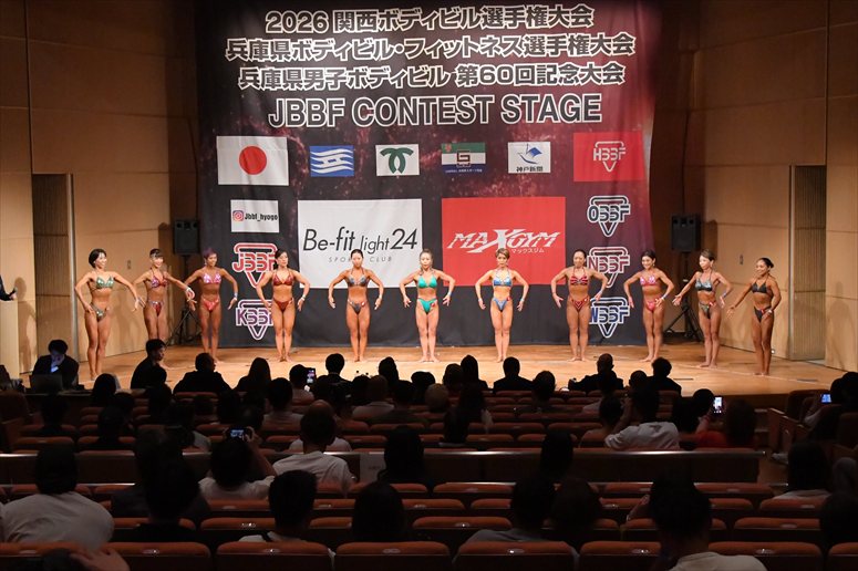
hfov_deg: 30.1
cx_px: 429
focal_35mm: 67
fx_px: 1596
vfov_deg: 20.3
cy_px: 286
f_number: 5.6
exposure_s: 1/400
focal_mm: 45
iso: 10000
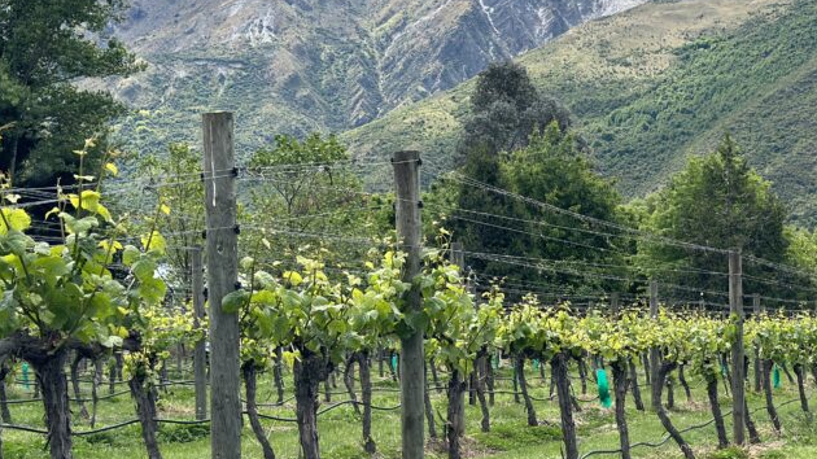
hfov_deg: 24.8
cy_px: 255
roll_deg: +1.9
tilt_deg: +1.5
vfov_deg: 14.2
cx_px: 590
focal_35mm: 85
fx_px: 1841
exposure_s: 1/2532
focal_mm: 6.86
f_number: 1.78
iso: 100
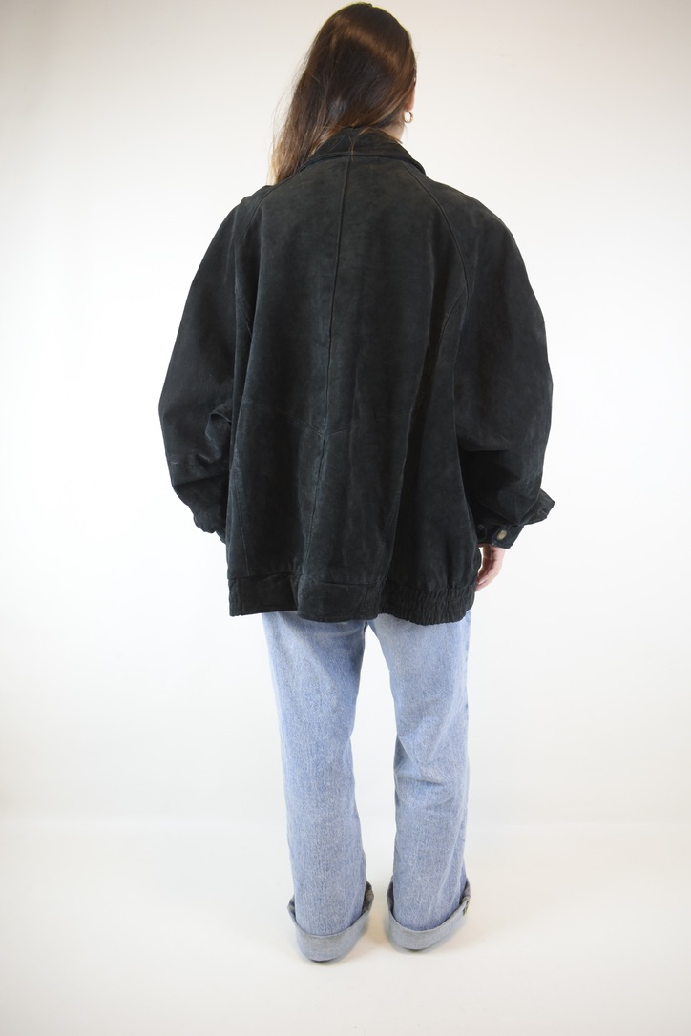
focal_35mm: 30
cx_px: 346
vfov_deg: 61.9
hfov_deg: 43.6
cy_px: 518
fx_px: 864
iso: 500
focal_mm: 20
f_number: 4
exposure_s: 1/60
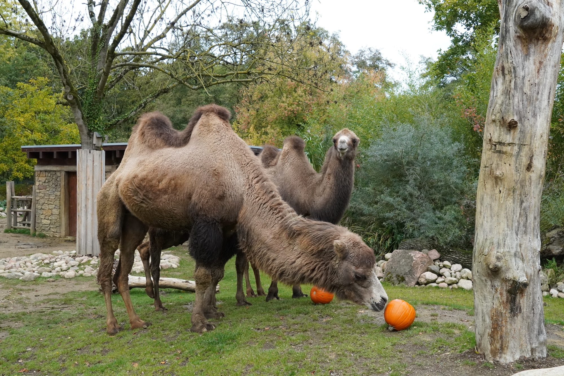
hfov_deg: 53.1
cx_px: 282
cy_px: 188
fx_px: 564
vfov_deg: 36.9
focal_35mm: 36
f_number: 8
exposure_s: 1/500
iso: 2000
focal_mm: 24
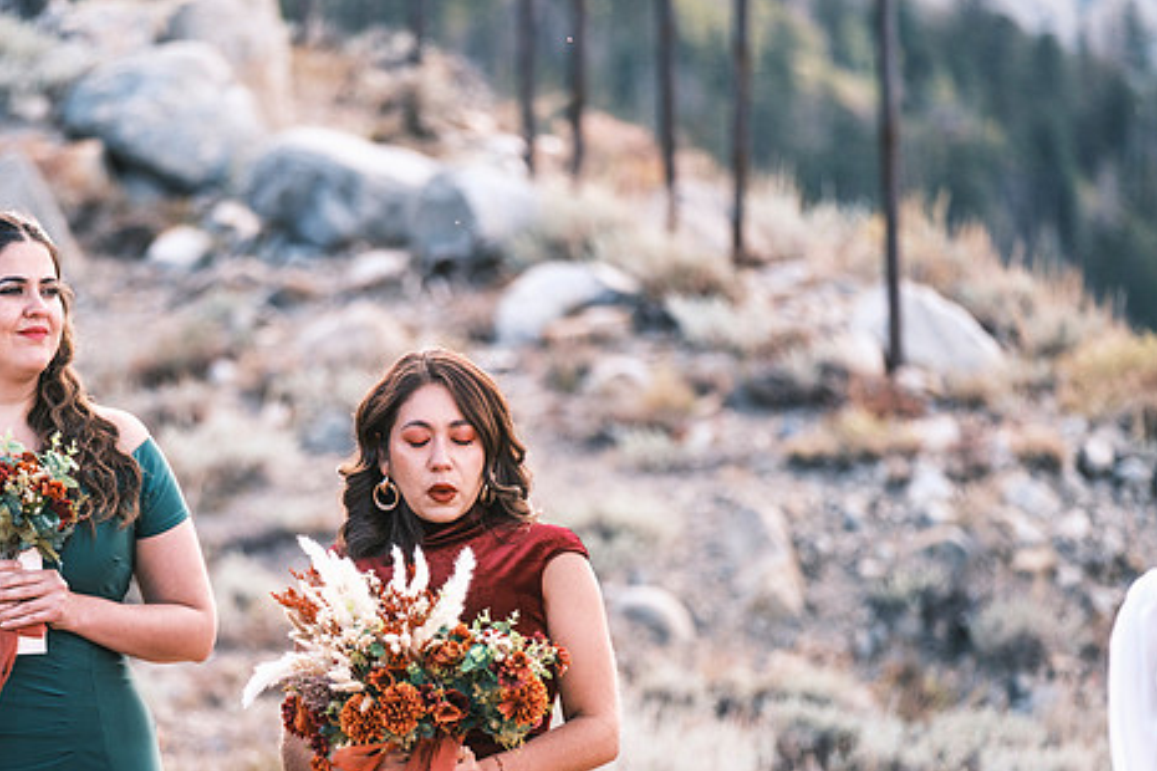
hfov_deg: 8.2
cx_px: 440
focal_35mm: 252
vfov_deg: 5.5
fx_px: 8098
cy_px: 476
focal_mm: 134.4
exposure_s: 1/850
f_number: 2.8
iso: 400
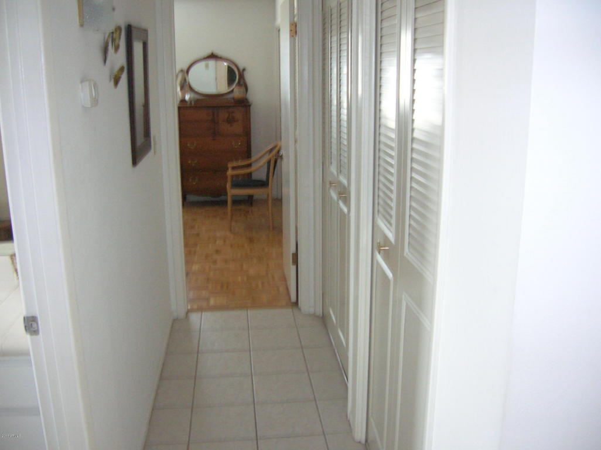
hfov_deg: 54.0
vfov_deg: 41.7
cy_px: 225
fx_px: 590
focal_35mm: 34
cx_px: 300
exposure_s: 1/11.6
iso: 200
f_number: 2.9
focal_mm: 5.7
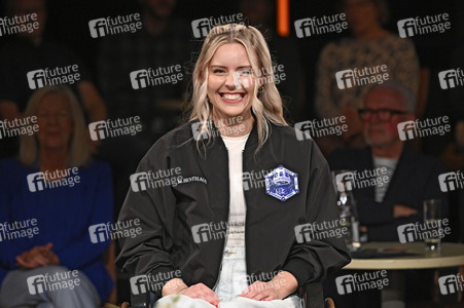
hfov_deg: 12.5
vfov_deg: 8.3
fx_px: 2125
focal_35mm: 165
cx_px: 232
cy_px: 154
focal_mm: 165
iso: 2500
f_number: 4
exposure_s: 1/320
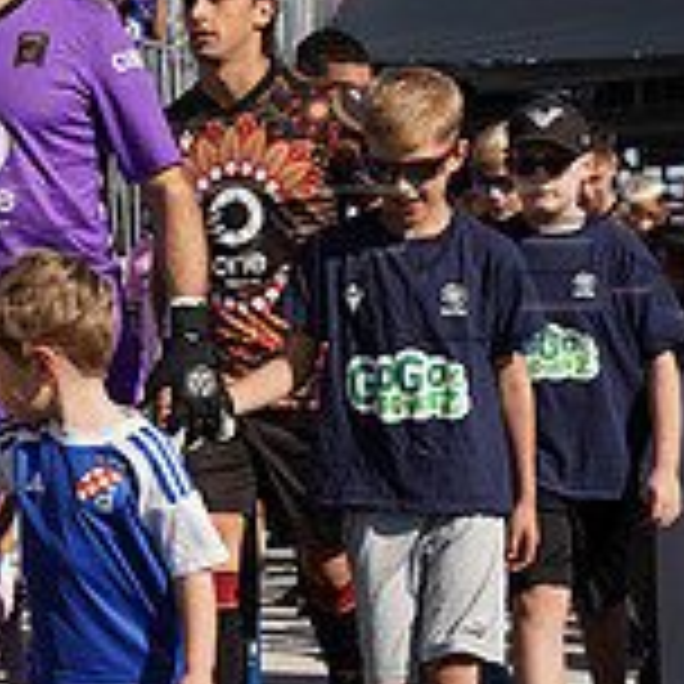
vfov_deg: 14.9
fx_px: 2616
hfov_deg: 14.4
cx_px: -158
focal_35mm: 117
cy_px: 218
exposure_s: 1/1250
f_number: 4.5
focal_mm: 36
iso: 100
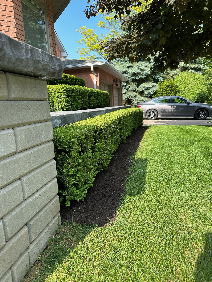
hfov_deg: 56.8
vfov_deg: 71.6
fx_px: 196
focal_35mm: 24
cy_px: 141
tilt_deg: -11.0
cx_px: 106
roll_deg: +2.8
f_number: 1.78
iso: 80
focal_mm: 6.86
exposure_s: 1/1144
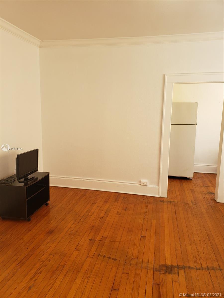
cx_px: 112
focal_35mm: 26
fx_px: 224
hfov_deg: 53.1
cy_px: 149
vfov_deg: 67.3
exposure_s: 1/60
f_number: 2.4
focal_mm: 4.3
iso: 80
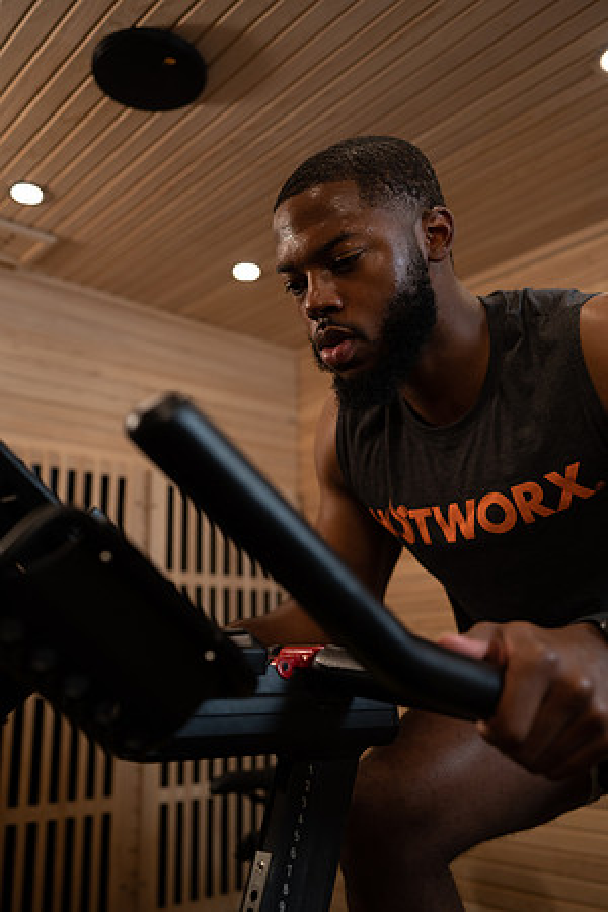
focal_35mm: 35
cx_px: 304
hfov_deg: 37.9
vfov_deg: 54.4
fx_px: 887
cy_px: 456
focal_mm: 35
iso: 400
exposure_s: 1/160
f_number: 2.8
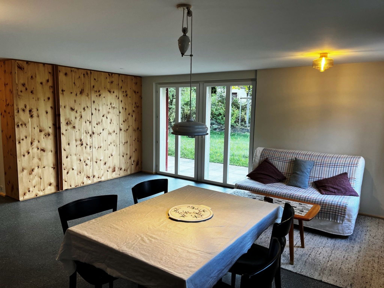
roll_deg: -1.1
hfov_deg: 67.3
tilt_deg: -7.6
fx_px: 288
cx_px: 192
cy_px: 144
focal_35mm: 26
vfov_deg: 53.1
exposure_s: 1/100
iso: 64
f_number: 1.6
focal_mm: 5.1
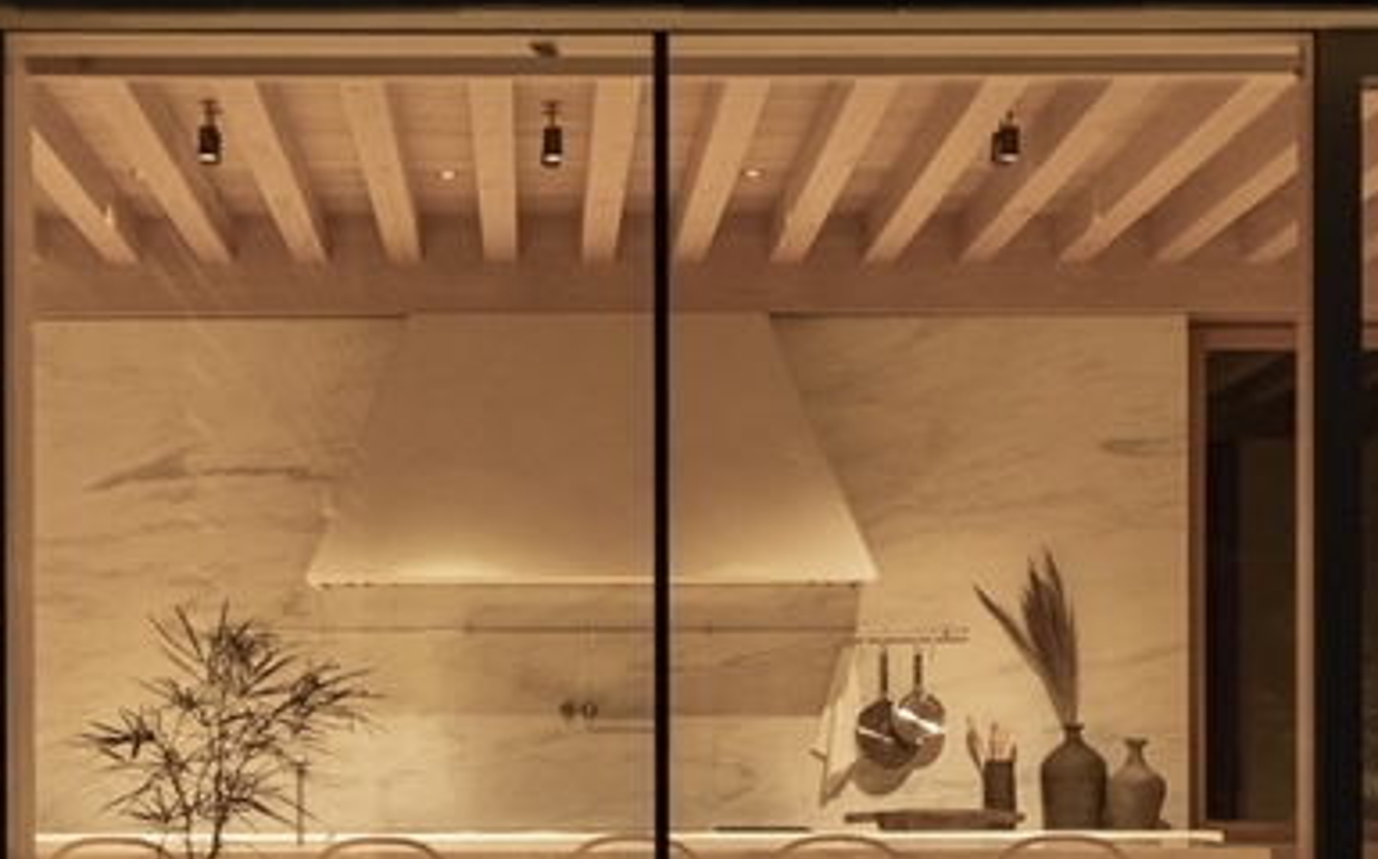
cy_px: 784
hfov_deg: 21.9
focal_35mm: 95
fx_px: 3565
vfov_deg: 13.6
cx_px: 598
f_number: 2.8
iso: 3200
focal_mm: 35
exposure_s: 1/40
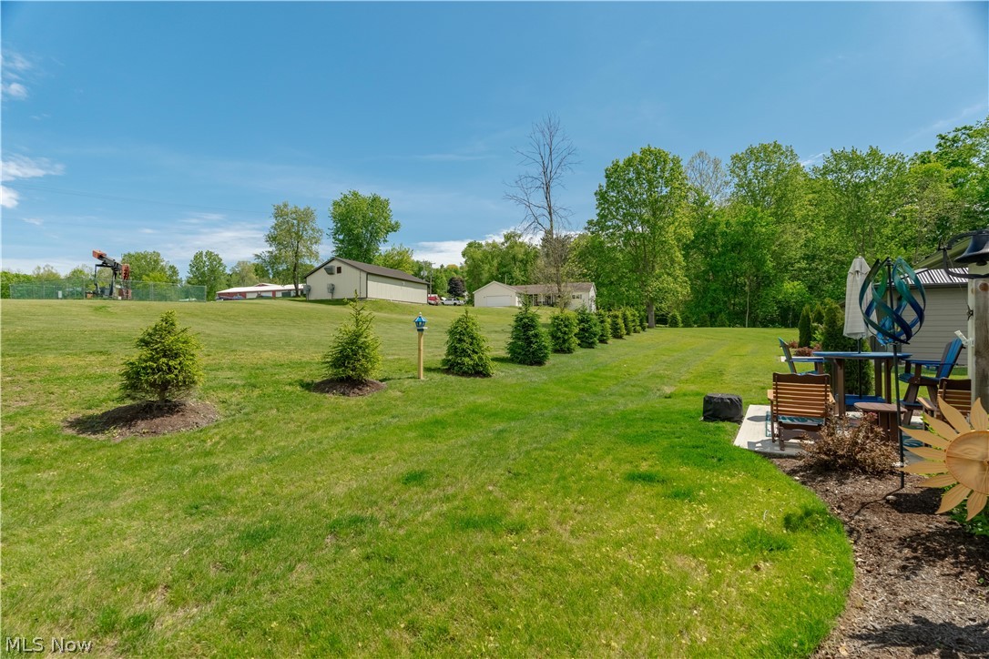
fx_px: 453
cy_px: 330
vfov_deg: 72.1
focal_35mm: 16
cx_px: 494
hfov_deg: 95.0
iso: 500
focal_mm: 16.5
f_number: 5.6
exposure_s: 1/10000
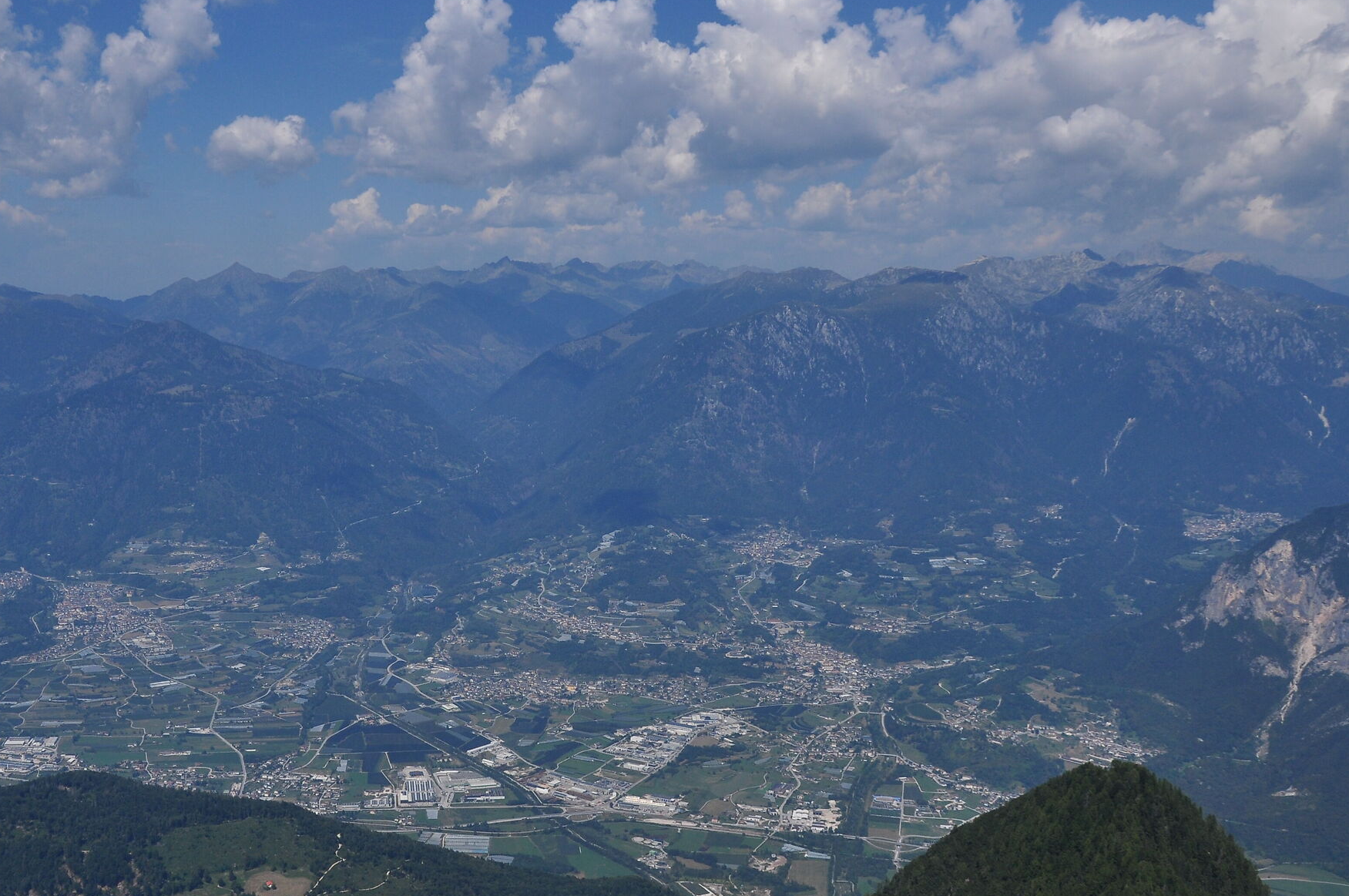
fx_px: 1385
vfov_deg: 35.8
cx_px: 495
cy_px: 510
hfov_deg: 51.3
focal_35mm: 37
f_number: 8
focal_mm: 18
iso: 200
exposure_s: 1/2000
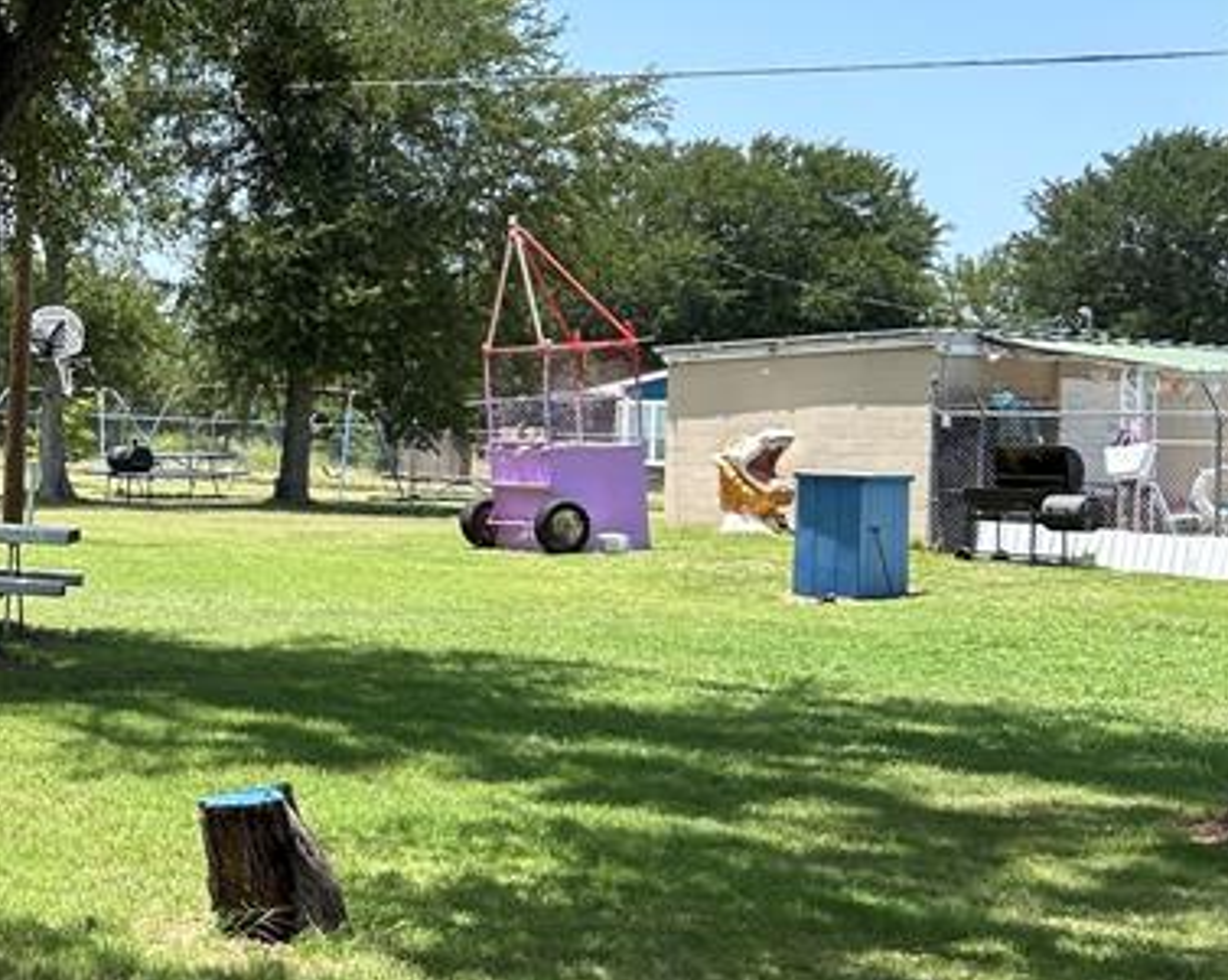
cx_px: -430
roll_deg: -2.2
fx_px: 2506
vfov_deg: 22.1
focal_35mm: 69
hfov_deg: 23.8
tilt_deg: +1.3
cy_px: 358
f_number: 1.5
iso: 50
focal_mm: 5.7
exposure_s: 1/1412
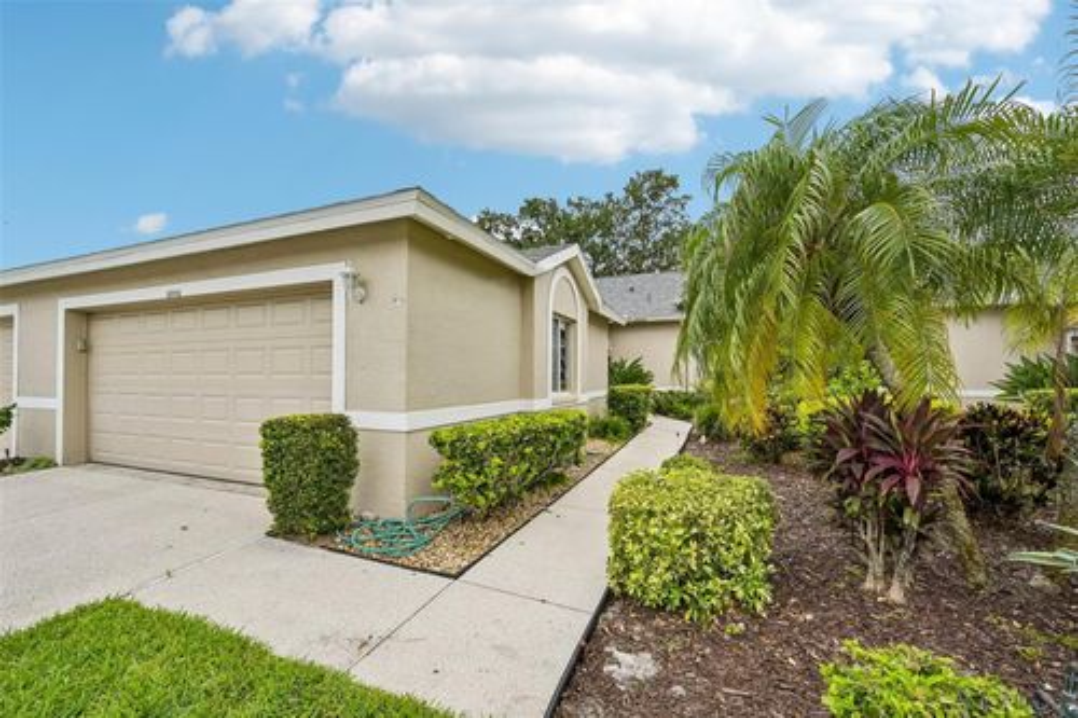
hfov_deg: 104.3
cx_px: 539
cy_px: 359
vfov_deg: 81.2
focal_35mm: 14
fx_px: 419
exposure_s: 1/800
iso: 400
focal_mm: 14
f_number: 8
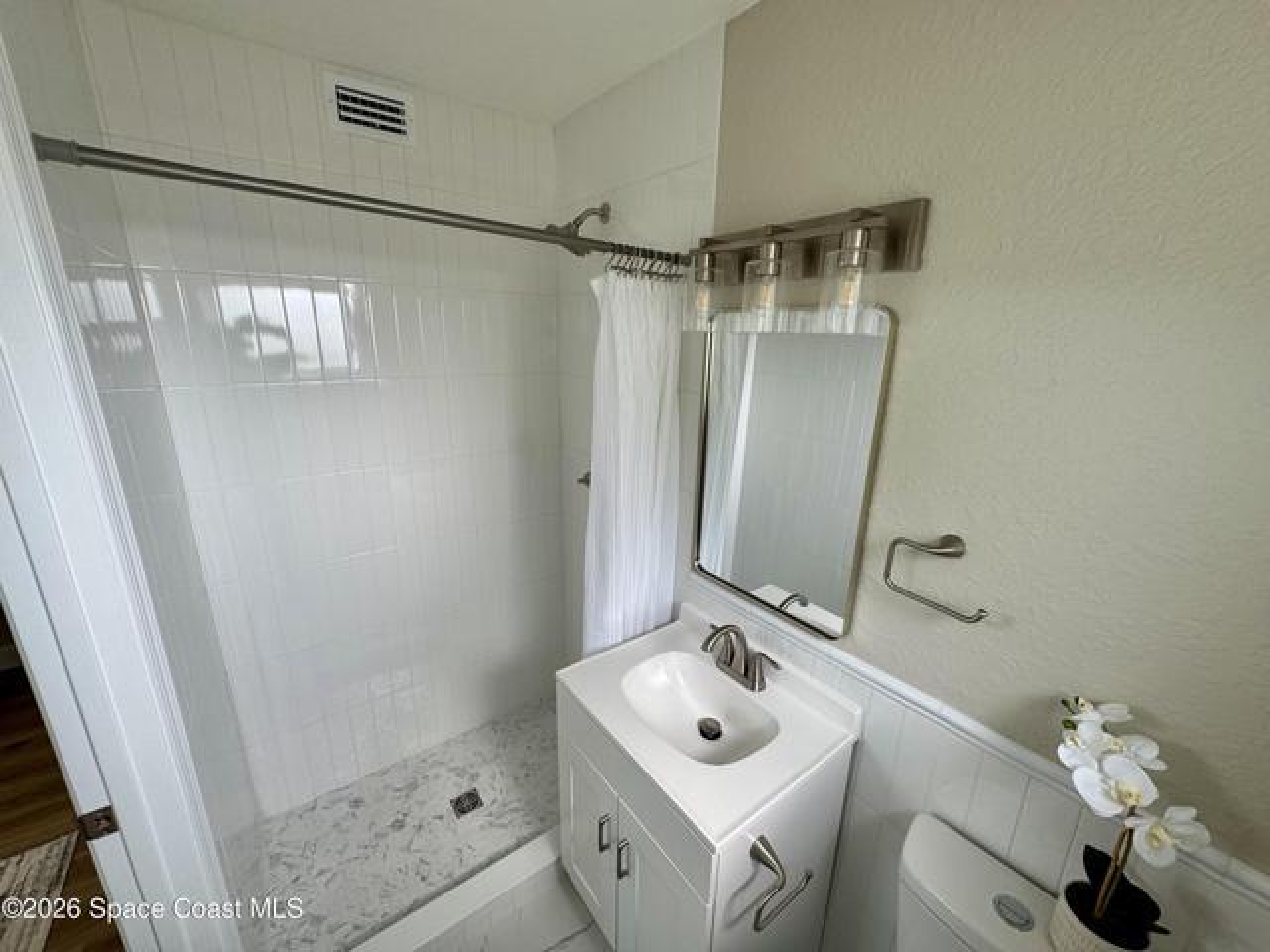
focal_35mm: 14
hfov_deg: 102.1
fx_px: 514
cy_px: 476
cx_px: 635
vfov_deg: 85.7
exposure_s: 1/99
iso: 64
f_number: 2.2
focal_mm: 2.22
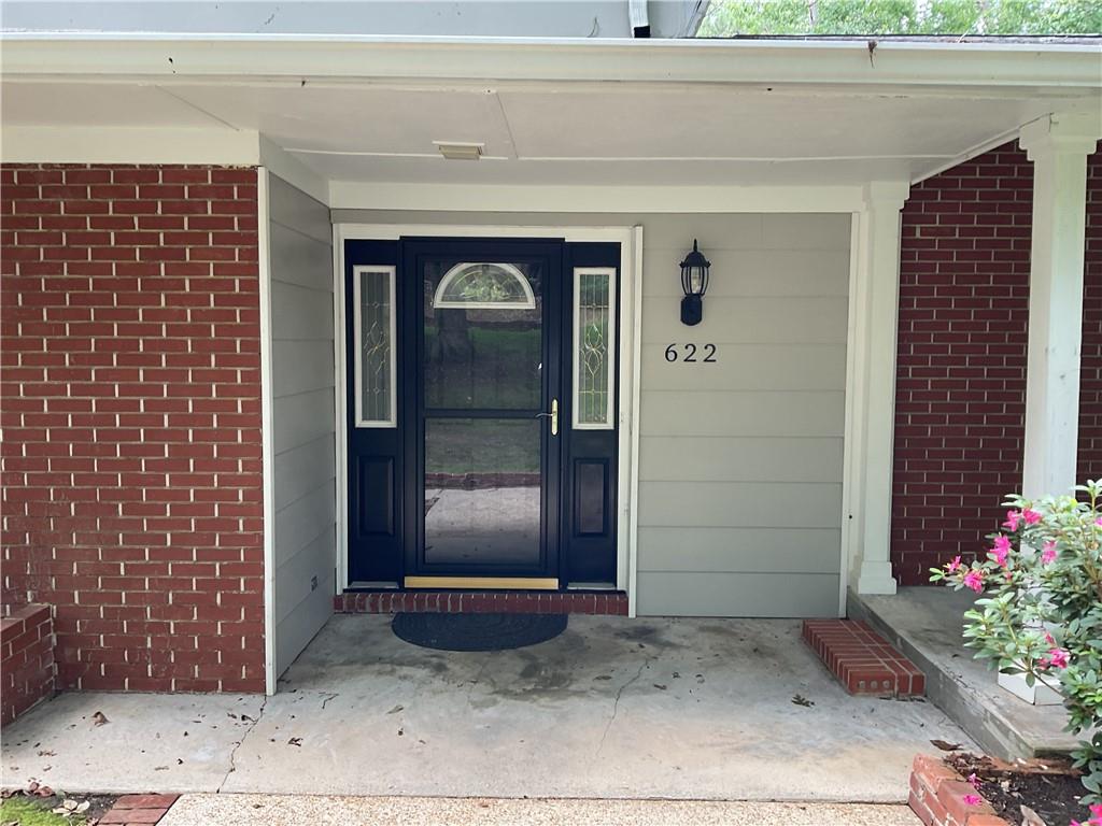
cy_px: 413
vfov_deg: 48.2
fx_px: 923
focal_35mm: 29
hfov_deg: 61.7
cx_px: 551
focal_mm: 3
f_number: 1.8
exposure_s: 1/60
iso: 40
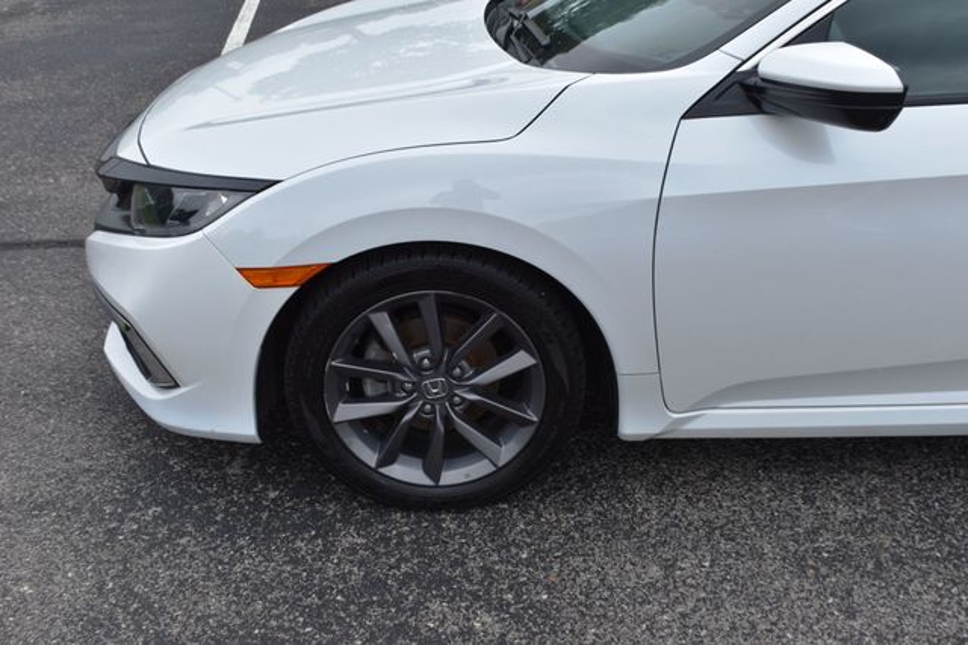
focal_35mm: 42
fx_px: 1129
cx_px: 484
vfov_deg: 31.9
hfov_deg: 46.4
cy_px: 322
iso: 180
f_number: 8
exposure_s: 1/250
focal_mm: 28
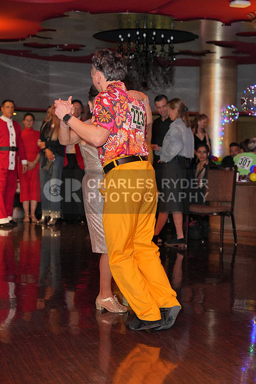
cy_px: 192
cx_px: 128
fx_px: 682
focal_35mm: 64
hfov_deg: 21.3
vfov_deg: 31.4
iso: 4000
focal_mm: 64
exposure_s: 1/200
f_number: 4
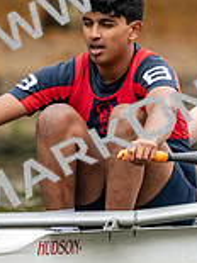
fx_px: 10927
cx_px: 199
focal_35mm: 1438
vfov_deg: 1.4
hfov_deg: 1.0
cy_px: 55
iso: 2800
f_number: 4.5
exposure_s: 1/2500
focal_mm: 400
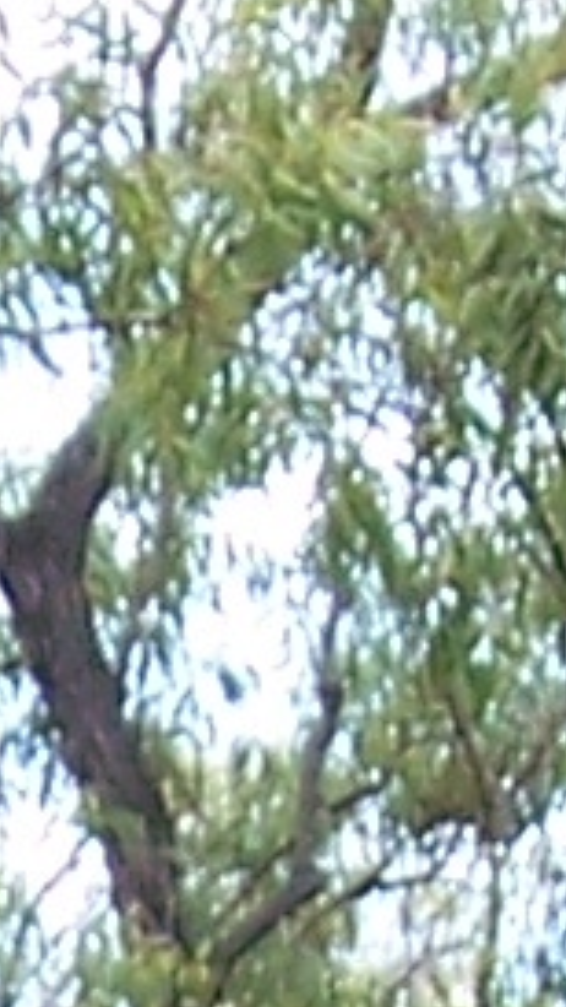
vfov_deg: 5.0
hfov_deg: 2.8
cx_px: -504
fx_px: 11427
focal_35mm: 428
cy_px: 1665
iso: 64
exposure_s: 1/250
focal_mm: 6.3
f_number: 3.9
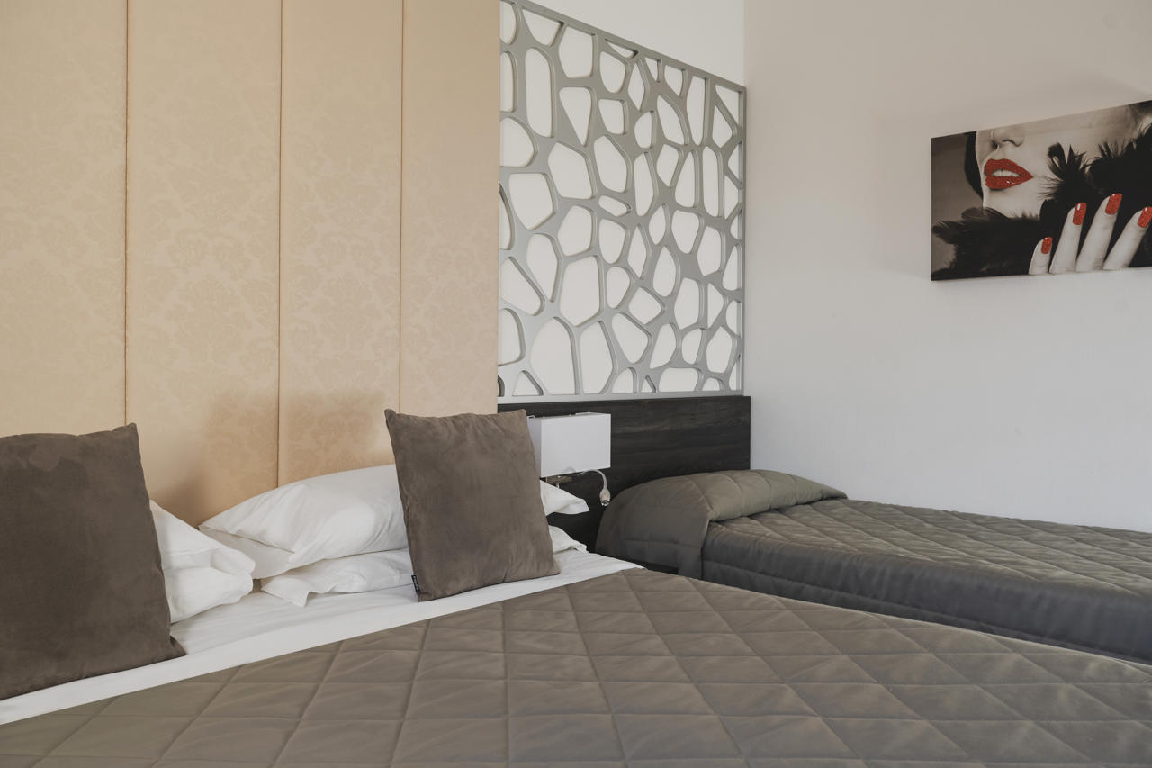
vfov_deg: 43.9
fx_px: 953
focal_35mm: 30
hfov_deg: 62.3
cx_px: 576
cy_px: 384
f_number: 6.3
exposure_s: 1/40
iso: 250
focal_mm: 29.8
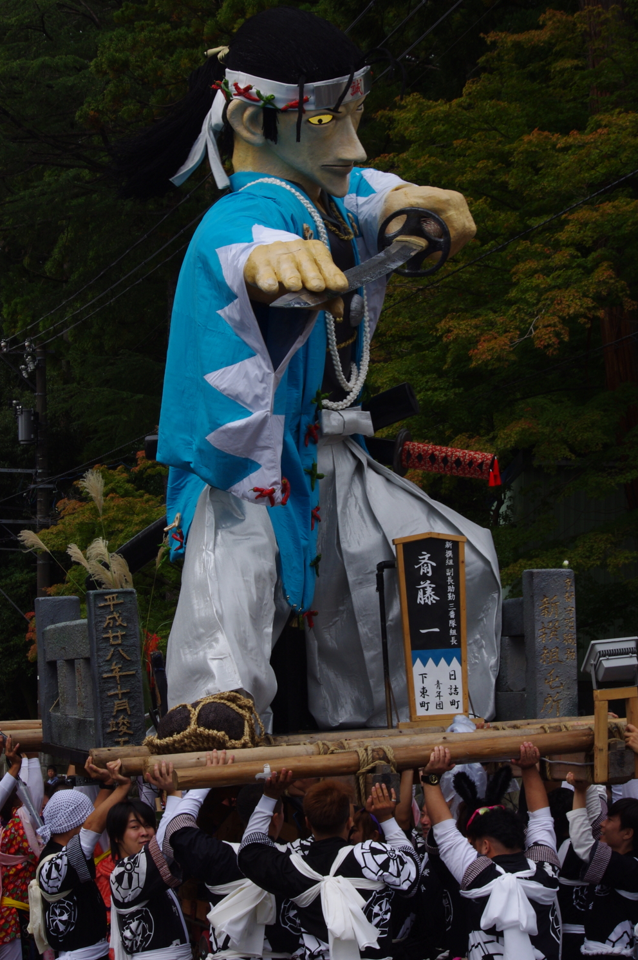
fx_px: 2344
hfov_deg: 15.5
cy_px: 475
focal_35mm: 88
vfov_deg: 23.1
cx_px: 307
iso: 400
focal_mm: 55
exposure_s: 1/200
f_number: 11
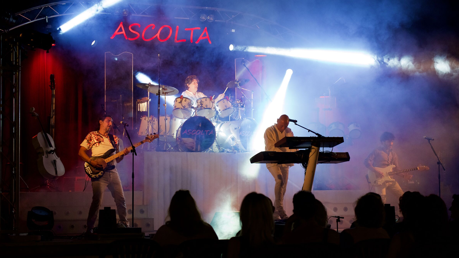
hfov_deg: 22.2
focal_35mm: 96
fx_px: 1168
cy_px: 110
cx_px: 230
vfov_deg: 12.6
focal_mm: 60.7
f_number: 3.6
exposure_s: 1/220
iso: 3200
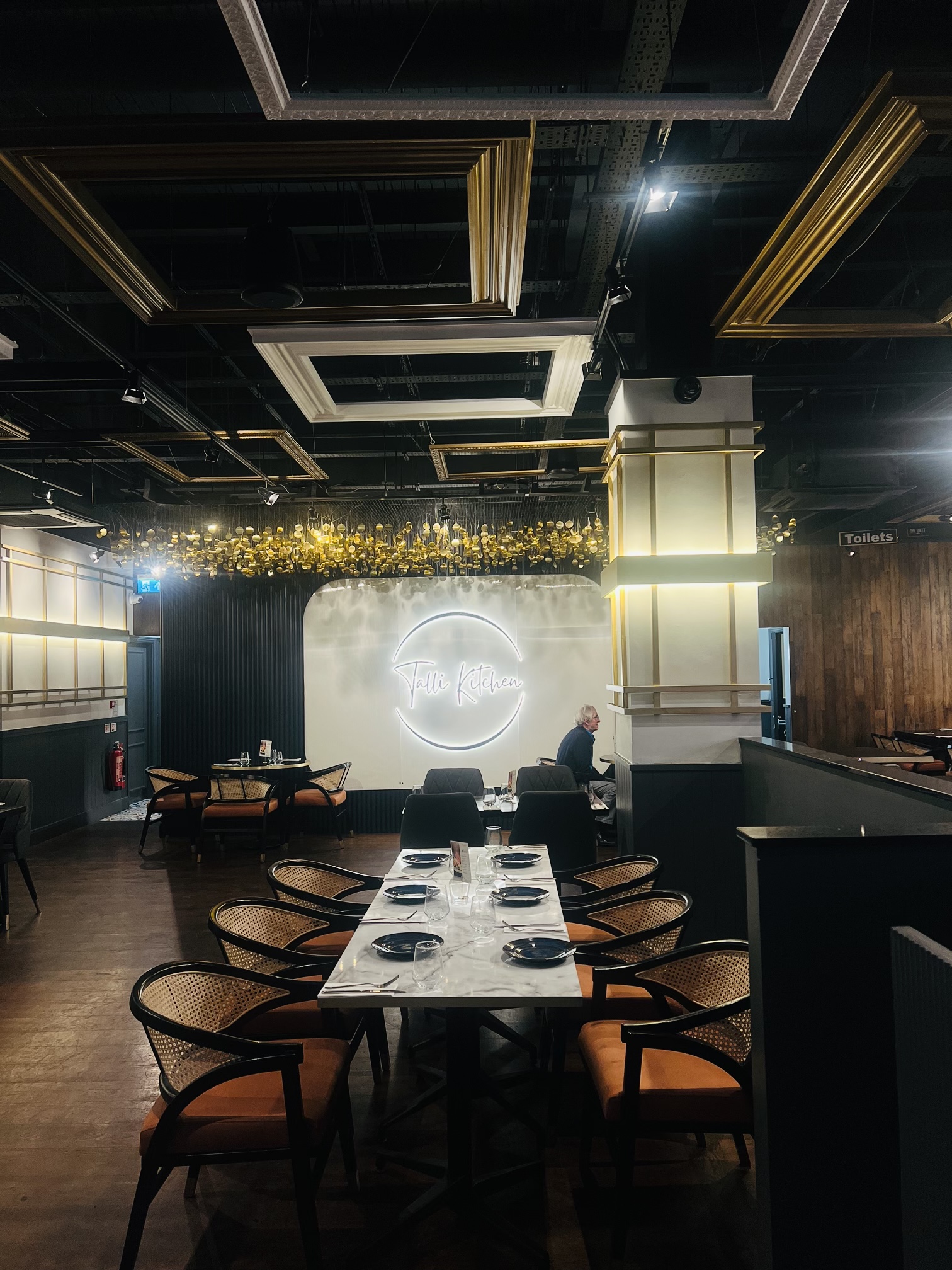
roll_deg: +0.8
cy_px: 635
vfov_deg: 67.3
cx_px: 476
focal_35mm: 26
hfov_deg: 53.1
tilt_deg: +1.8
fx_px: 953
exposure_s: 1/100
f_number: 1.5
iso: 100
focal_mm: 5.7
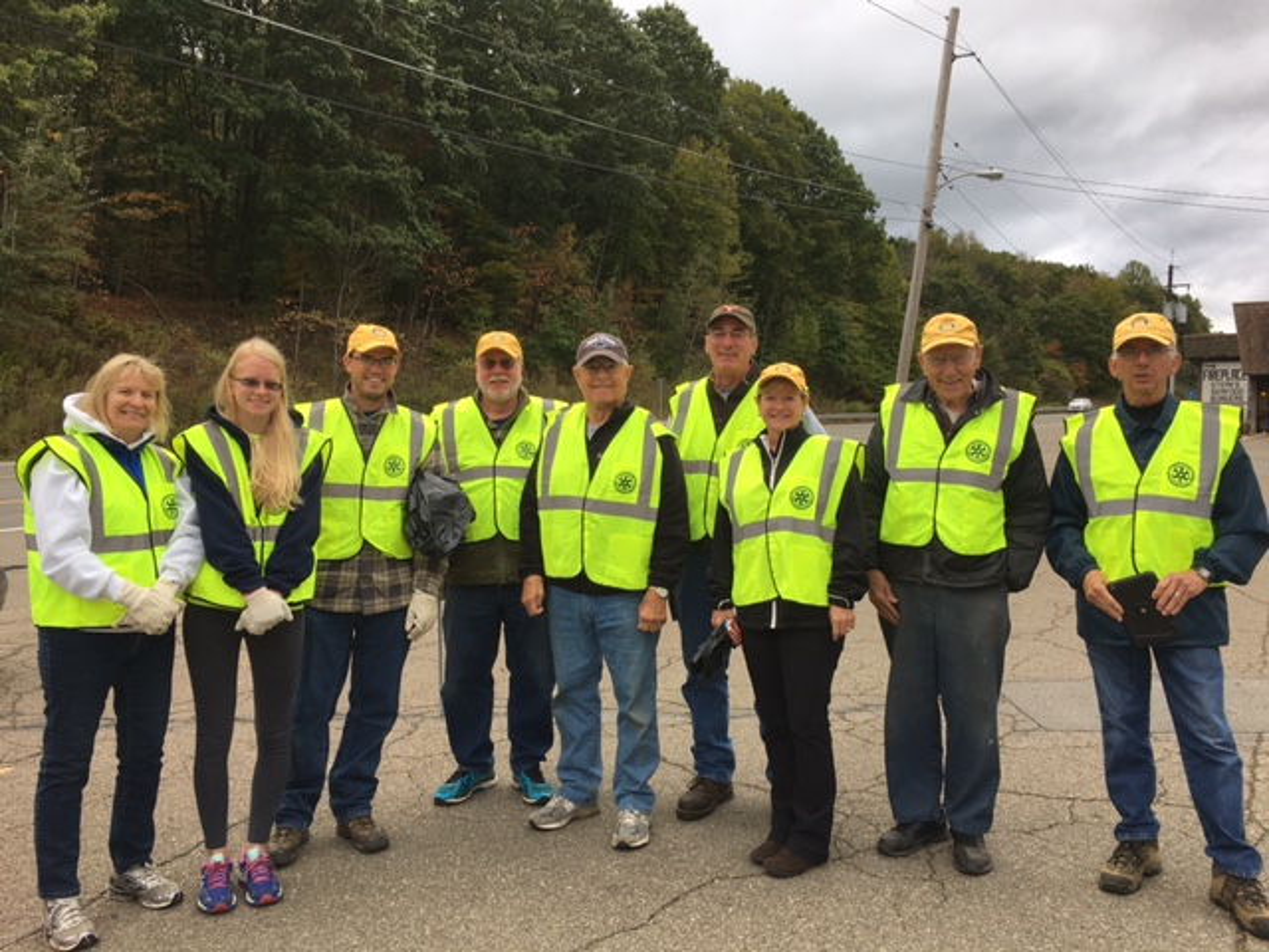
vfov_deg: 48.2
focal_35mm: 29
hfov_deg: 61.7
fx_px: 1063
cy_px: 476
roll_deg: -1.6
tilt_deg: -0.3
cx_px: 634
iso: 25
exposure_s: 1/275
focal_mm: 4.15
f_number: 2.2
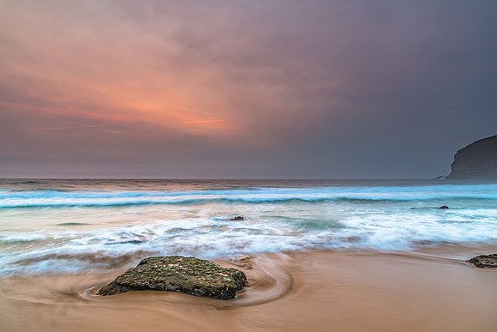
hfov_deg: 72.9
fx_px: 337
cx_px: 248
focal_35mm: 24
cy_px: 166
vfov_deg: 52.5
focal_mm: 24
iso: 100
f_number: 8
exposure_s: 1
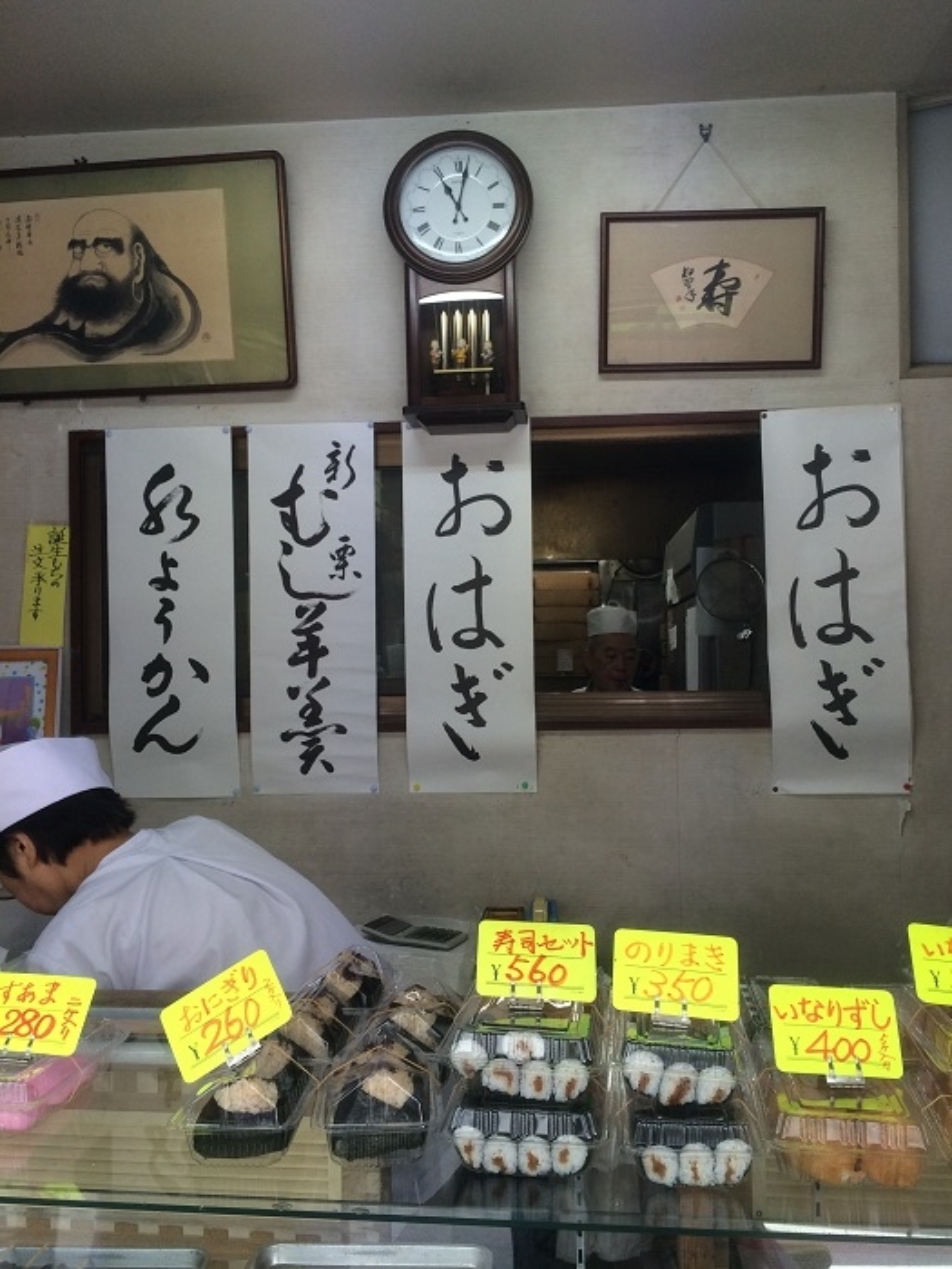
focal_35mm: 30
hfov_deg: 46.8
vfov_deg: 60.0
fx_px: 1100
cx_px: 476
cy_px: 634
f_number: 2.2
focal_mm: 4.12
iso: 64
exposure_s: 1/120
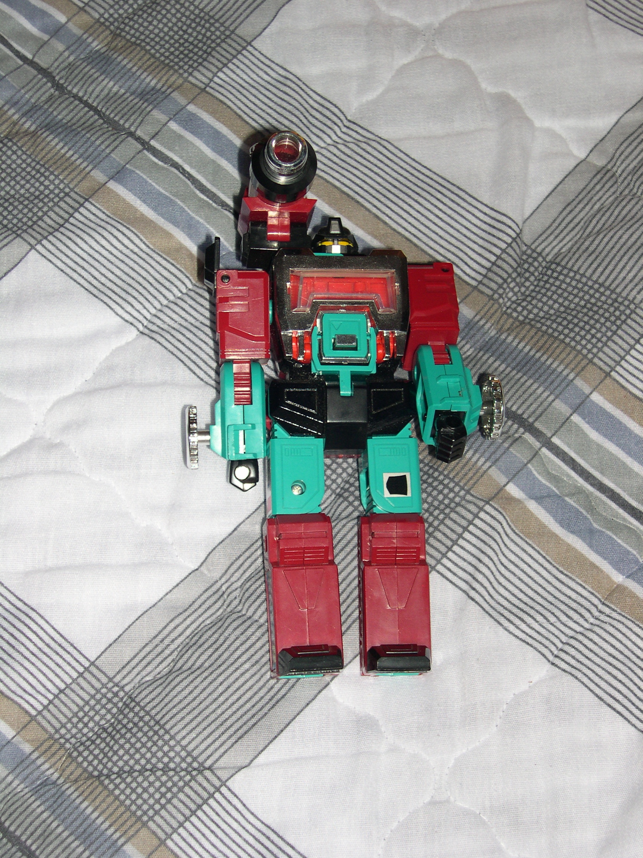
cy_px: 429
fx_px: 1412
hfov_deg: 25.7
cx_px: 322
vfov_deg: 33.8
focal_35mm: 57
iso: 100
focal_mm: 12.2
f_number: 3.4
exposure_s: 1/60
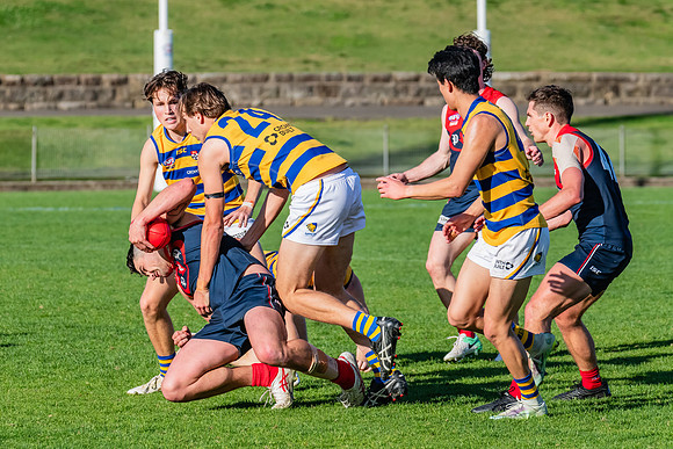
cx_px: 192
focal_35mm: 387
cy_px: 197
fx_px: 7245
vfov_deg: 3.5
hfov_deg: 5.3
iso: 800
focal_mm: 270
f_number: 10
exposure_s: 1/1600
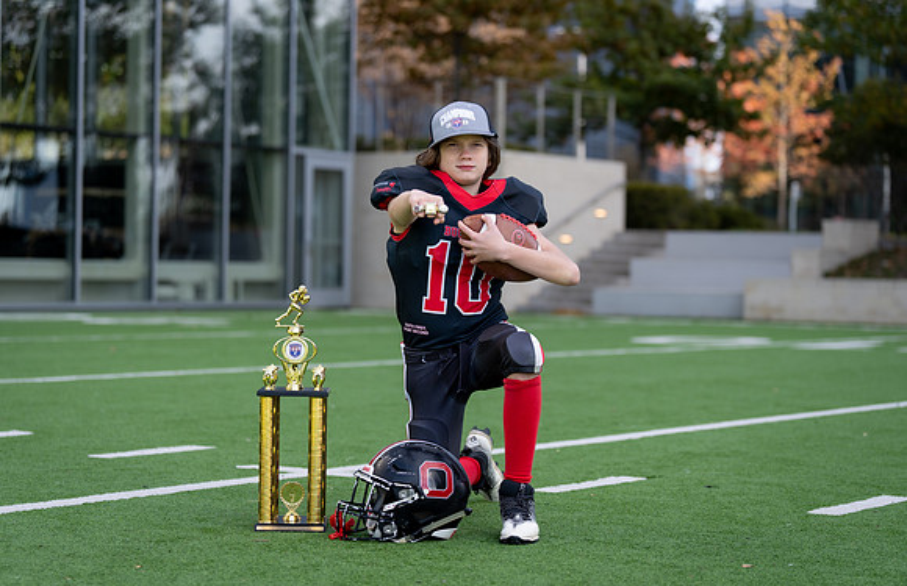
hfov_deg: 24.0
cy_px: 282
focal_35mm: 85
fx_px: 2129
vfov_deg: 15.7
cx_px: 458
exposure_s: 1/500
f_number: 2.8
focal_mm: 81
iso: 100
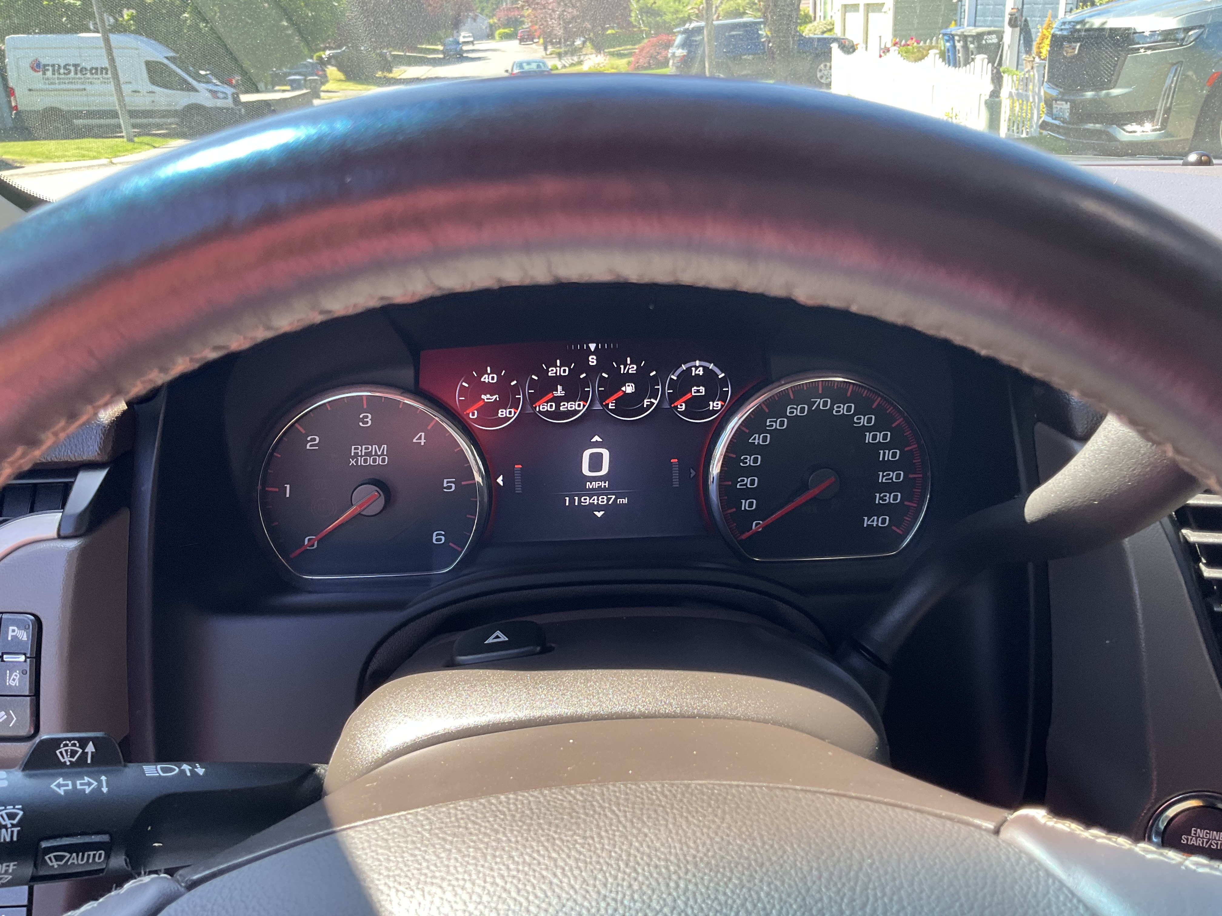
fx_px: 1024
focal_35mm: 29
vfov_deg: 48.2
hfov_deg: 61.7
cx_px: 611
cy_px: 458
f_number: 1.8
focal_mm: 3
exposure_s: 1/122
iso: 40
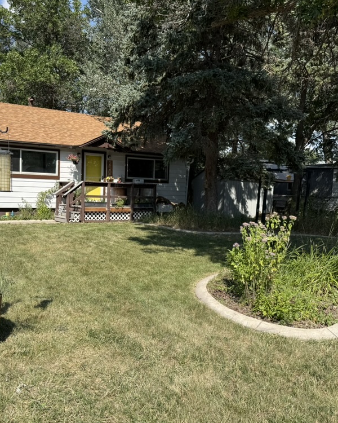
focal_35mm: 32
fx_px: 400
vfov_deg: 55.7
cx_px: 131
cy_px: 211
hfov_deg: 45.5
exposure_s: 1/3584
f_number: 1.78
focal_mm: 6.76
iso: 80
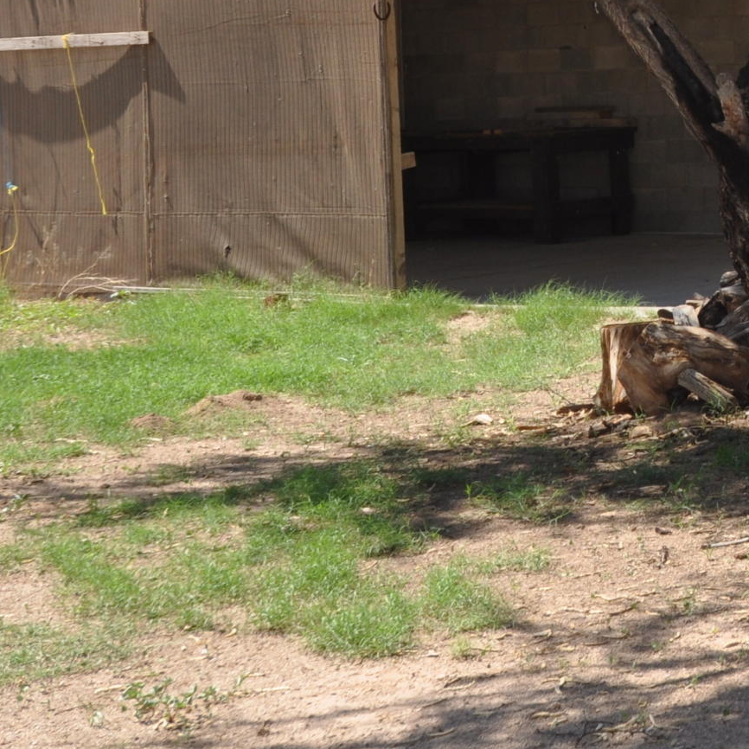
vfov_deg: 17.6
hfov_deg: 16.7
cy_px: 41
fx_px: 2375
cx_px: 1021
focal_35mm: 97
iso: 200
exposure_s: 1/200
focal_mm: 22
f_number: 10
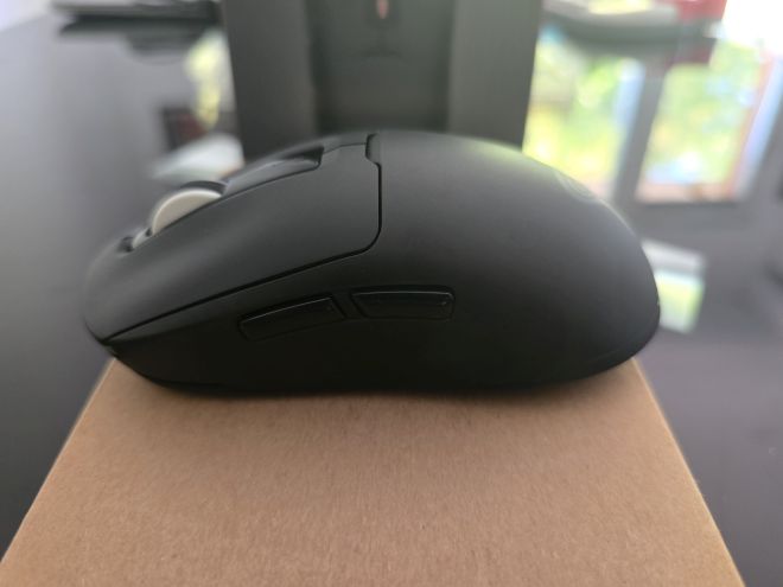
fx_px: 520
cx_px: 392
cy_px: 294
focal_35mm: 23
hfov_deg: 73.9
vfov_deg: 58.9
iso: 1000
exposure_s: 1/100
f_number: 1.7
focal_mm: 6.3
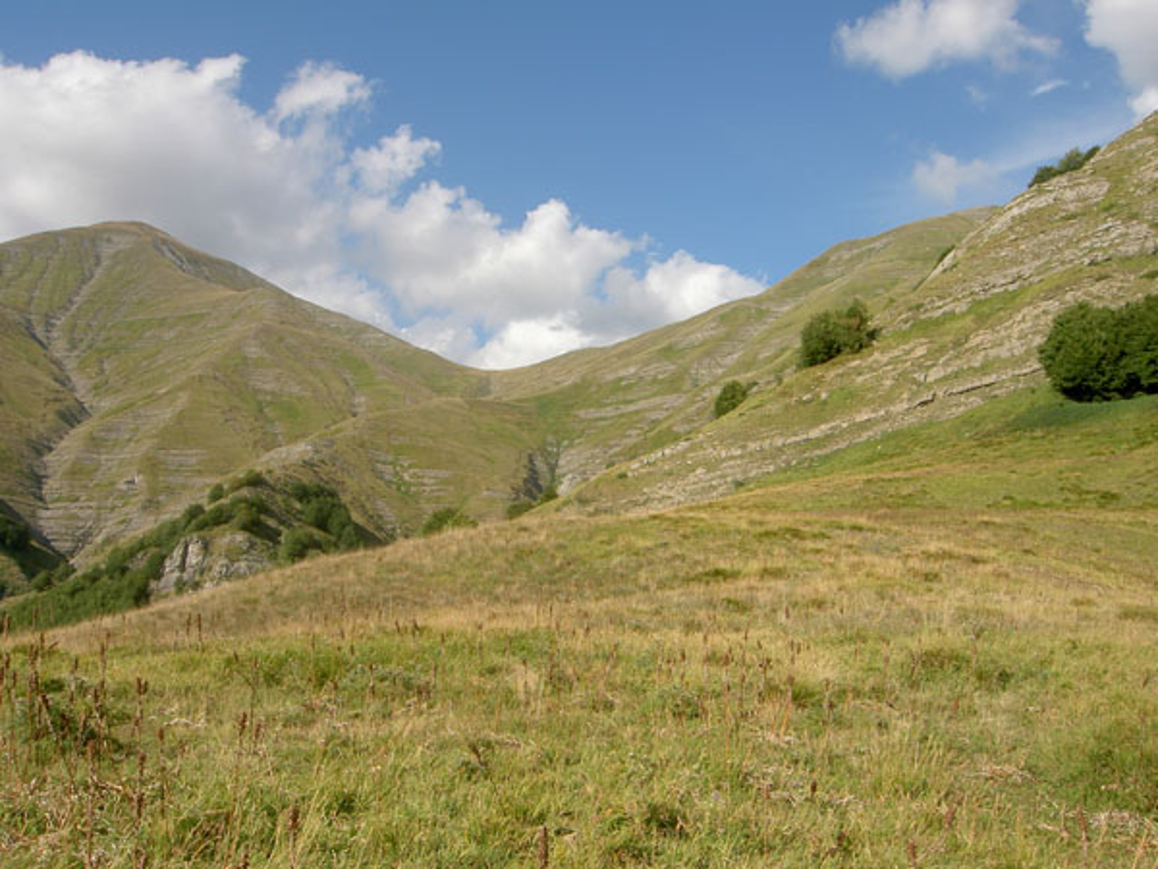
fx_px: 1137
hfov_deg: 54.0
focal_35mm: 34
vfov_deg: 41.8
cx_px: 579
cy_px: 434
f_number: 4.7
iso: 50
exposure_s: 1/400
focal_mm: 5.6
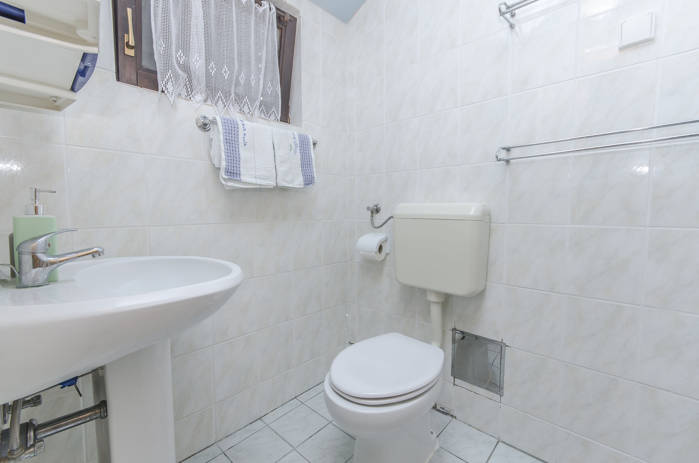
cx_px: 350
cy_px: 232
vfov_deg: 77.1
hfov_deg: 100.5
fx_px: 291
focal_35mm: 15
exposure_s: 1/80
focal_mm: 10
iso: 100
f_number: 9
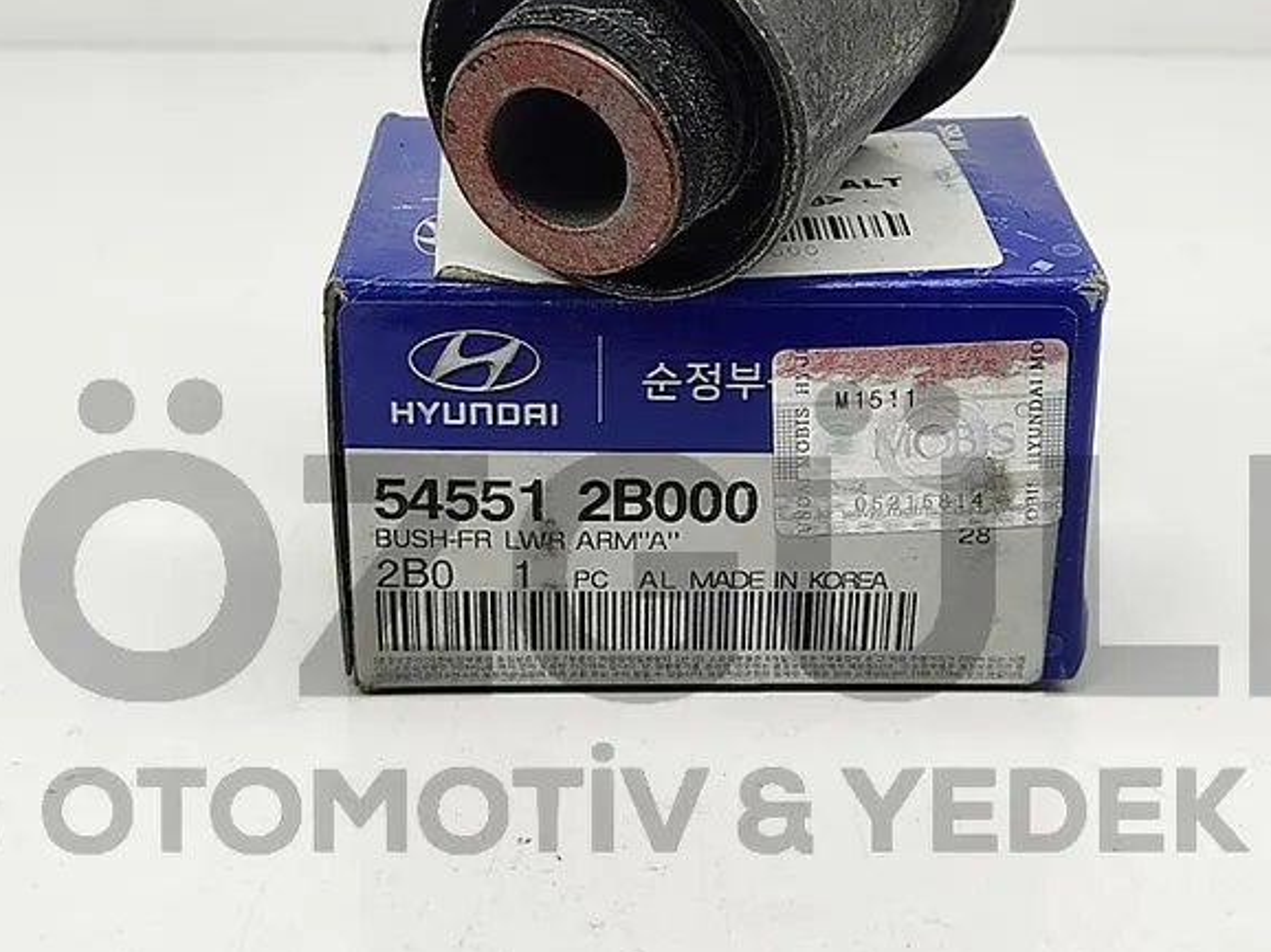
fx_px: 1982
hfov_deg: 35.5
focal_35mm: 54
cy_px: 301
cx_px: 673
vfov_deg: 26.8
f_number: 1.79
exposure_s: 1/100
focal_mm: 4.74
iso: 163
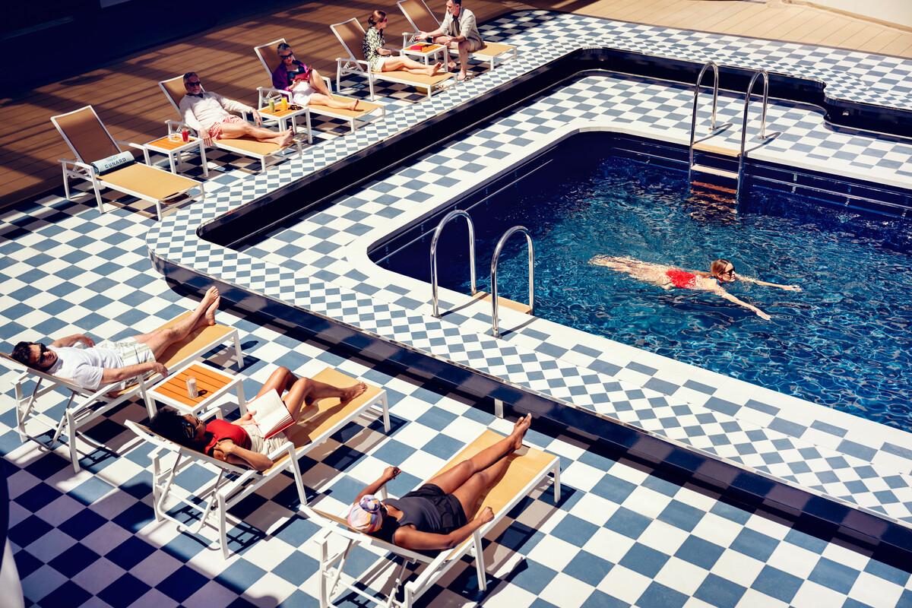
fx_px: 1039
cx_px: 456
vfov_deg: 32.6
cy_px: 304
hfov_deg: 47.4
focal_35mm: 41
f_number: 3.5
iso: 100
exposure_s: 1/2500
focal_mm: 41
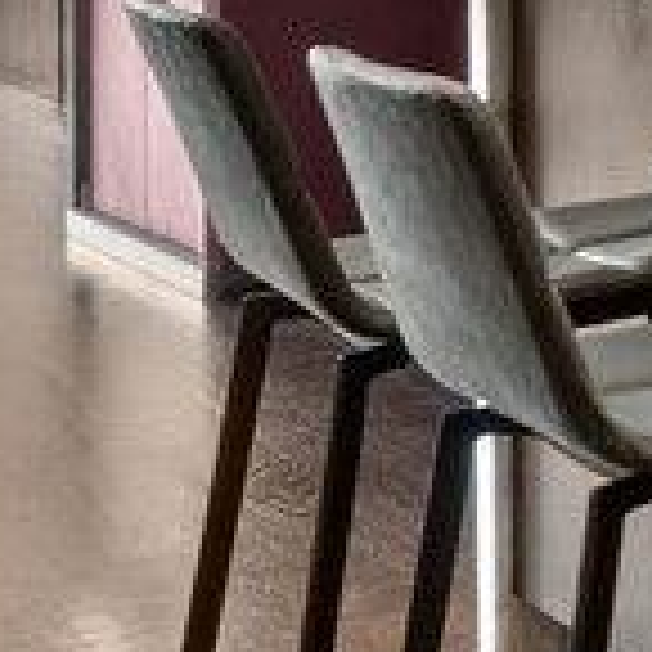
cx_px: 2612
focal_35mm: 141
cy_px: -432
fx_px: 3005
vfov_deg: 11.7
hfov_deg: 7.9
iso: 200
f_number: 11
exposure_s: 4
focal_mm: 16
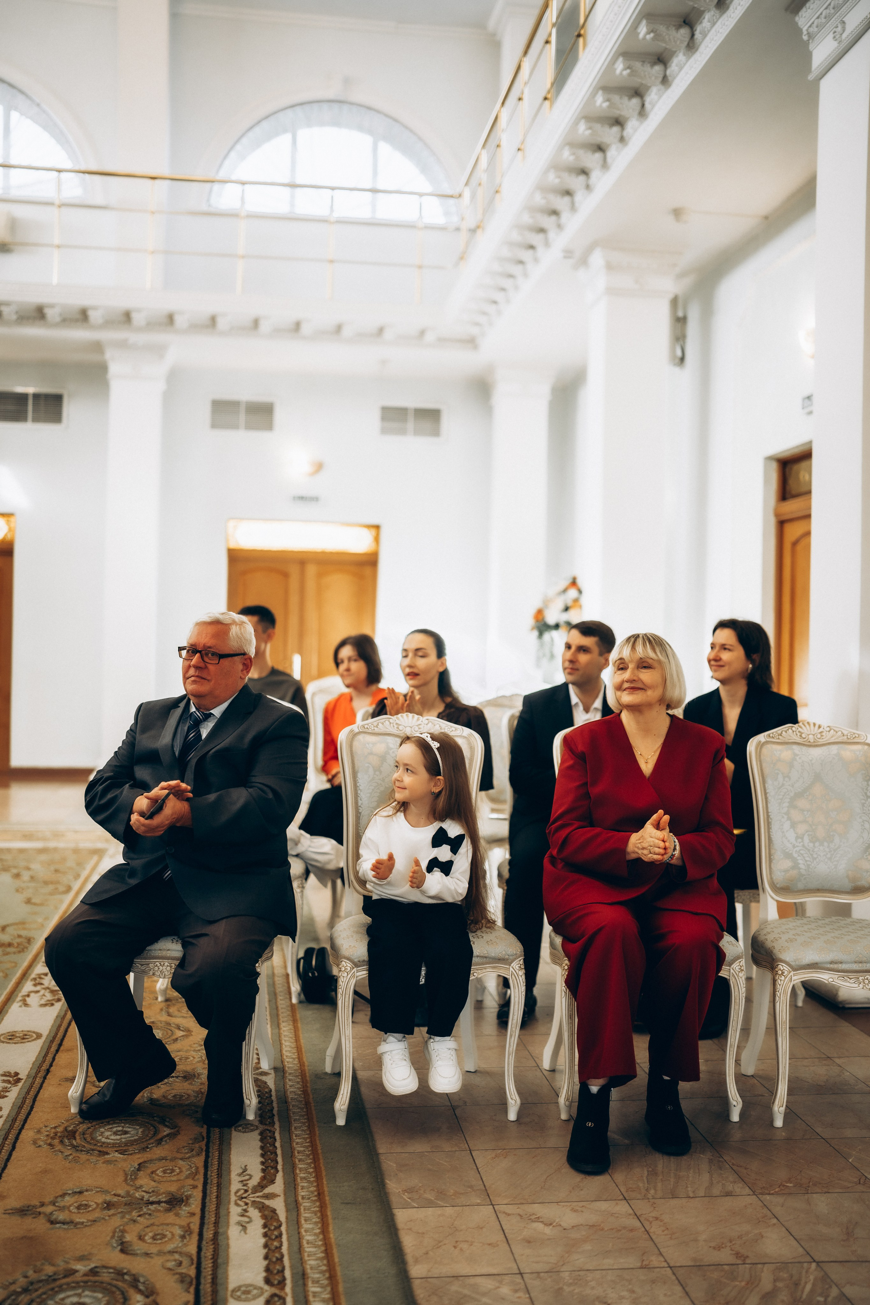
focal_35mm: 35
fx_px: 1269
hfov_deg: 37.9
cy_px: 652
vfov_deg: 54.4
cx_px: 435
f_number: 1.2
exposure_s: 1/320
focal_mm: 35
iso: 100
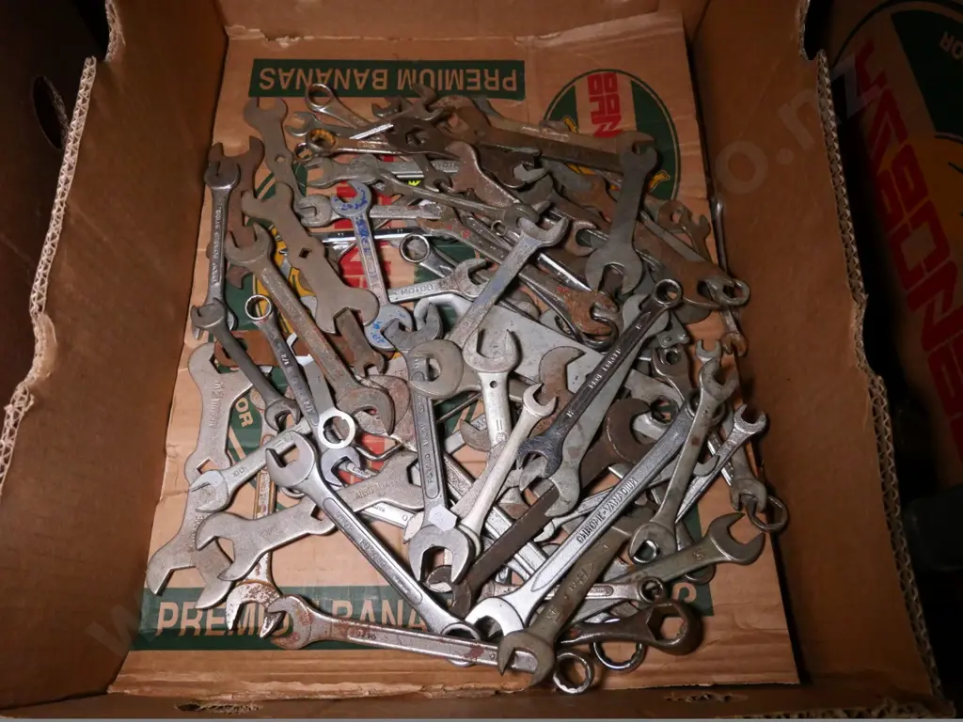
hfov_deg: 71.6
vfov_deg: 56.8
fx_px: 668
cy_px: 361
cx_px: 482
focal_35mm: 24
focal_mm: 12
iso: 3200
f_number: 3.5
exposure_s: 1/800
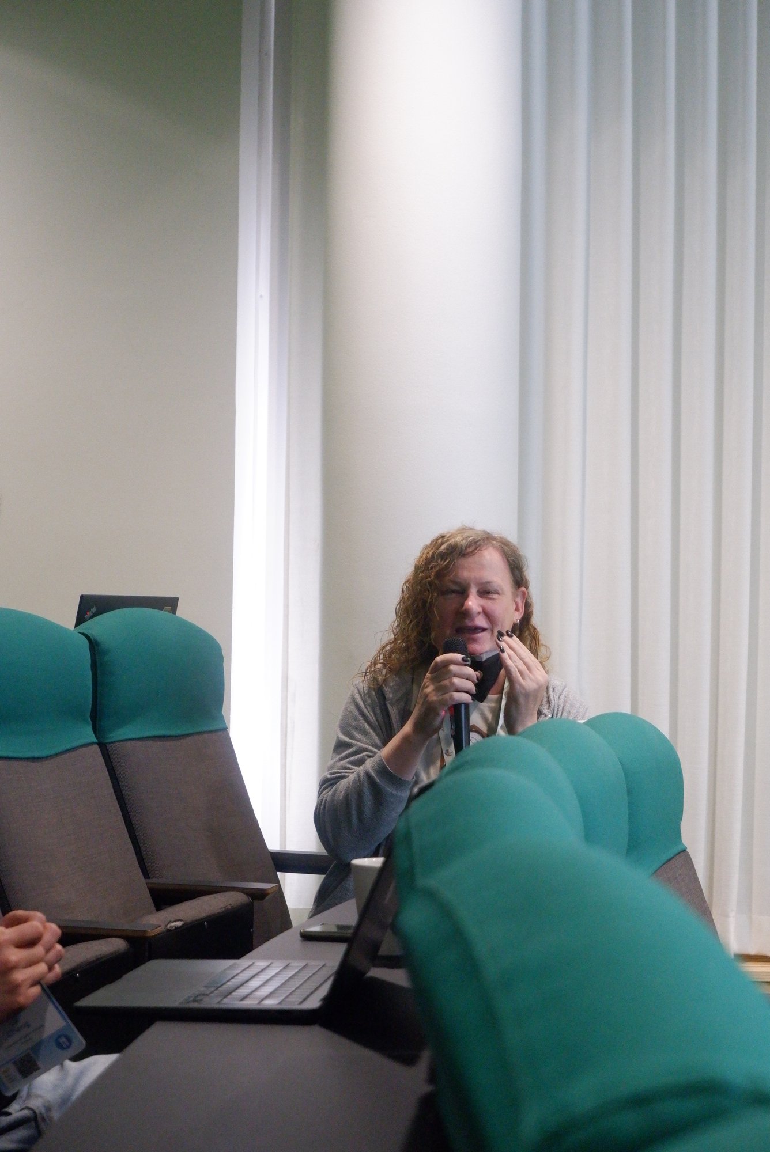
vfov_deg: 29.6
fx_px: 2178
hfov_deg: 20.0
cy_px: 576
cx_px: 385
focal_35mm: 68
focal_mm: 45
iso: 6400
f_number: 5.6
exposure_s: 1/80
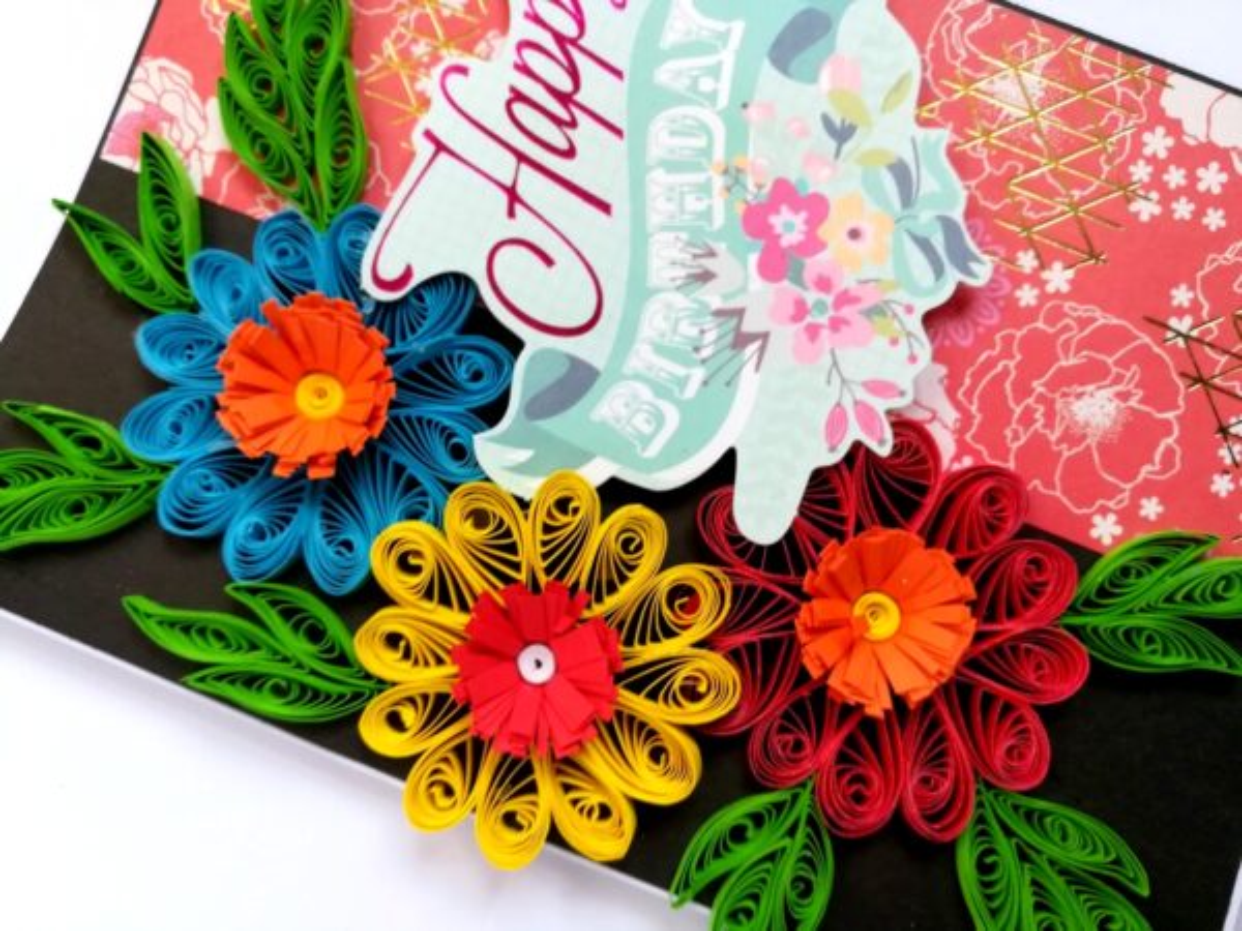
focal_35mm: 26
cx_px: 621
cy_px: 466
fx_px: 933
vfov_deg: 53.1
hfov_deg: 67.3
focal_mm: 3.83
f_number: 2.2
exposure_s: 1/33.3
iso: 125
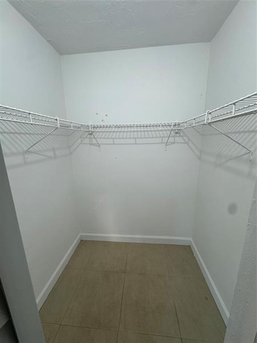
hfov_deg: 85.7
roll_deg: +1.7
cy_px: 172
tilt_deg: -11.5
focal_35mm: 14
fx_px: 139
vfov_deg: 102.1
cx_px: 128
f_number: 2.2
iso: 125
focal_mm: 2.22
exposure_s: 1/120
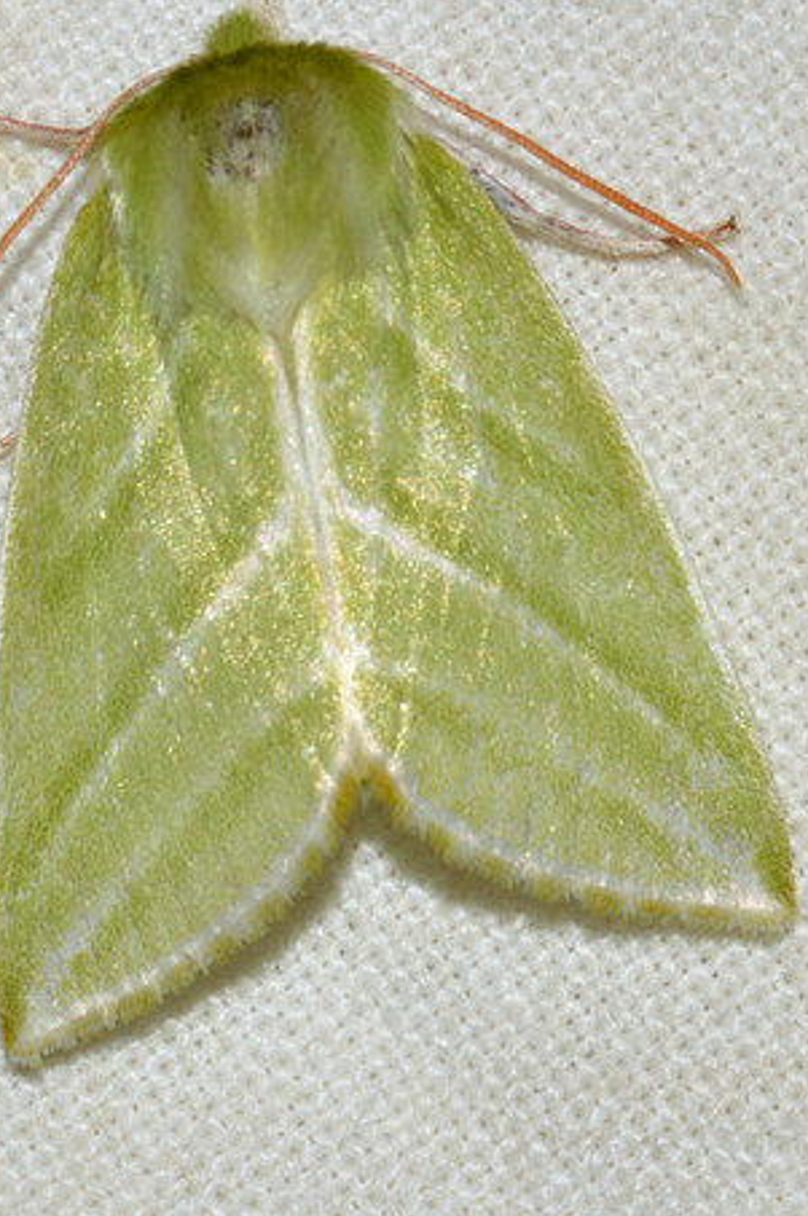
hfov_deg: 6.5
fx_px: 7153
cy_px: 515
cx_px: 317
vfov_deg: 9.7
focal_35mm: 212
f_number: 22
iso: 100
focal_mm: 100
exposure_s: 1/200
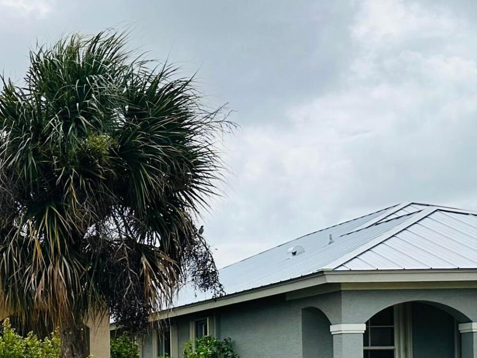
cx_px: -228
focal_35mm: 73
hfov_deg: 22.3
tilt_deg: +2.1
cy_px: 379
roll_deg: +0.6
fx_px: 1006
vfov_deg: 19.4
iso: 80
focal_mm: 6.86
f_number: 1.78
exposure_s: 1/8197
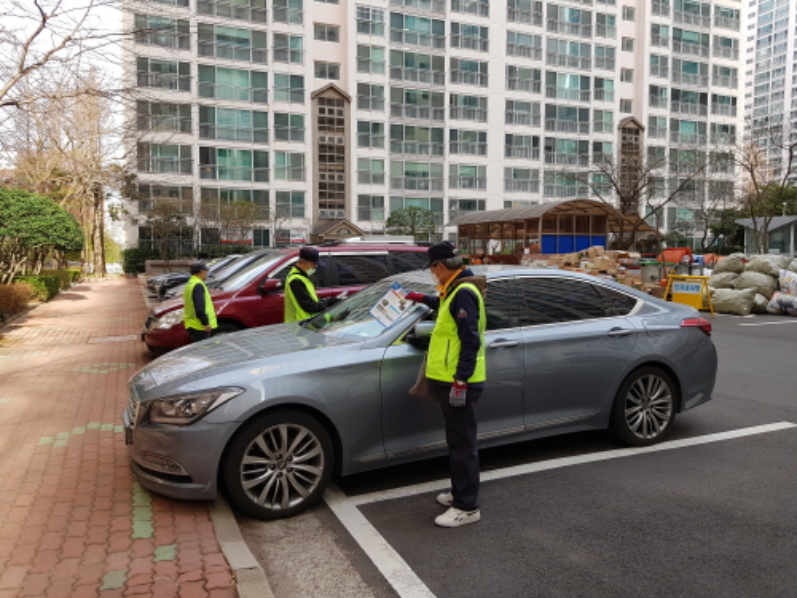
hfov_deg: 67.3
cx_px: 398
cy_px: 299
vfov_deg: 53.1
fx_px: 599
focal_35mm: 26
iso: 40
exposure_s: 1/385
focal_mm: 4.2
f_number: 1.7
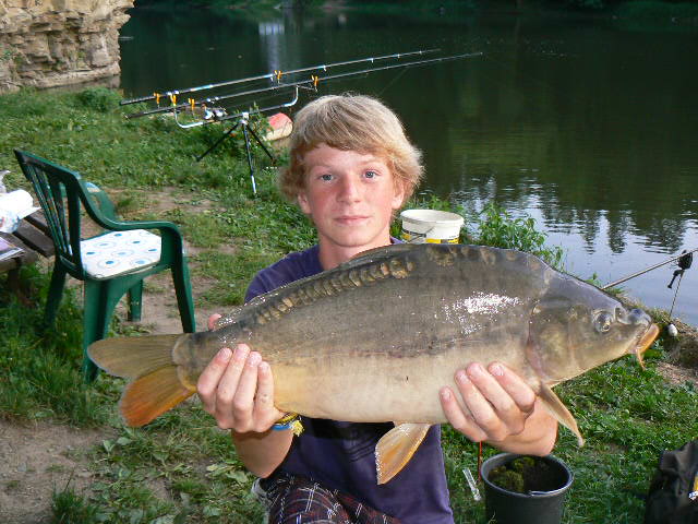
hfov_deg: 51.4
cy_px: 262
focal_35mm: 36
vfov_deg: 39.7
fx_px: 726
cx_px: 349
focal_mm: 6
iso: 100
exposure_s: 1/30
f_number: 2.8
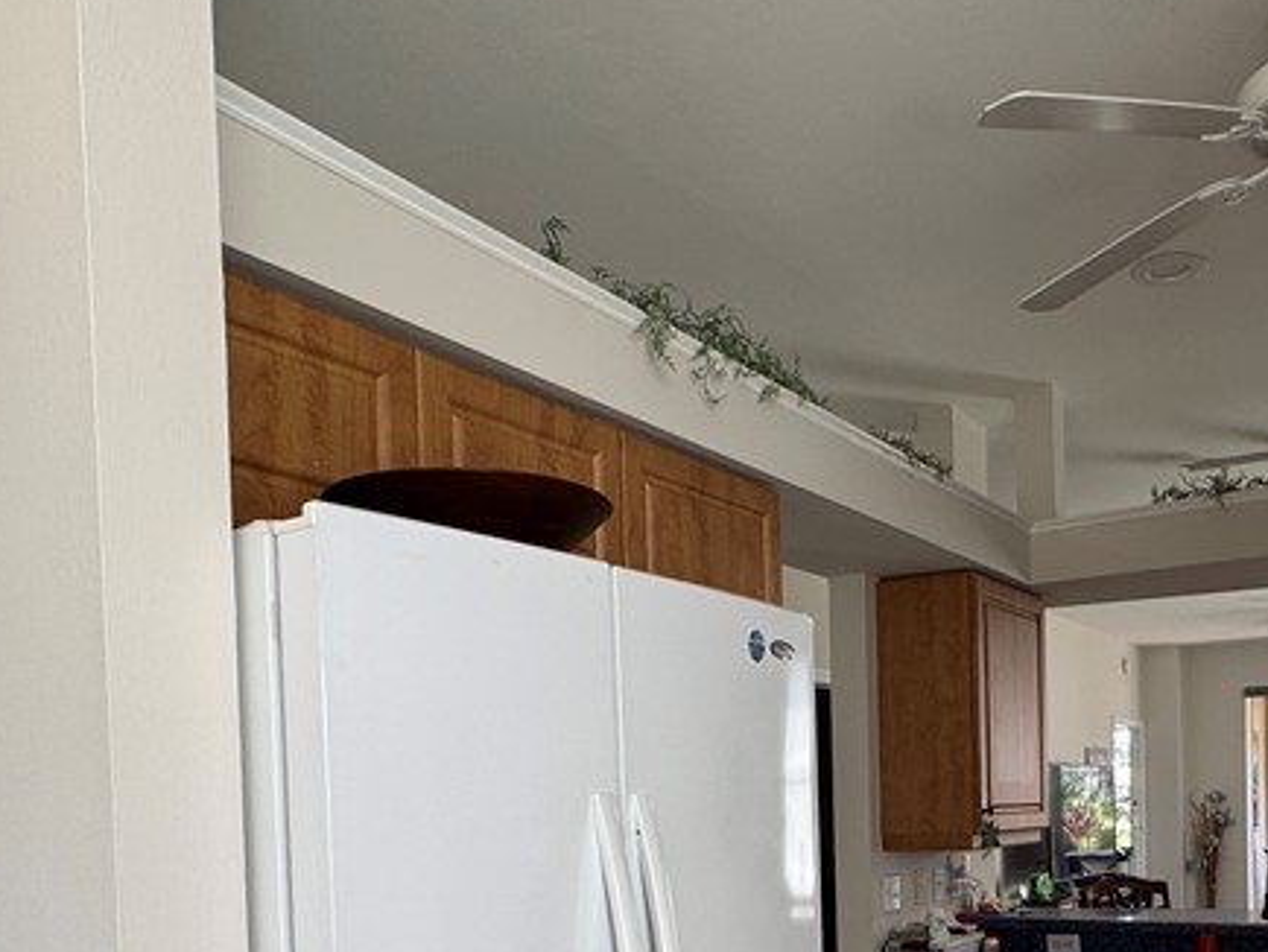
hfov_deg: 54.6
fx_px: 1209
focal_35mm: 33
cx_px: 801
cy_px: 844
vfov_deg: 40.0
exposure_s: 1/99
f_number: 2.2
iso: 64
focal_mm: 2.22
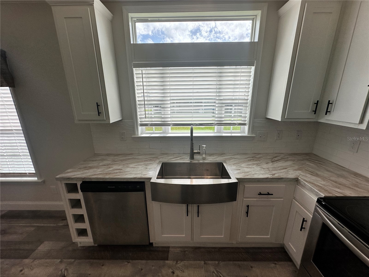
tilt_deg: -15.4
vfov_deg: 85.7
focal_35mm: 14
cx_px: 184
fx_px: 149
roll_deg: +0.5
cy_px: 138
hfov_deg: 102.1
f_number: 2.2
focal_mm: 2.22
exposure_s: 1/924
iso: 40
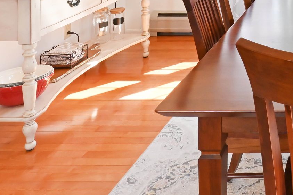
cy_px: -86
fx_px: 415
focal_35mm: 51
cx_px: 361
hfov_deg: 31.7
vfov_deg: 22.4
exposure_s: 1/80
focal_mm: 14
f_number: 14
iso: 2500
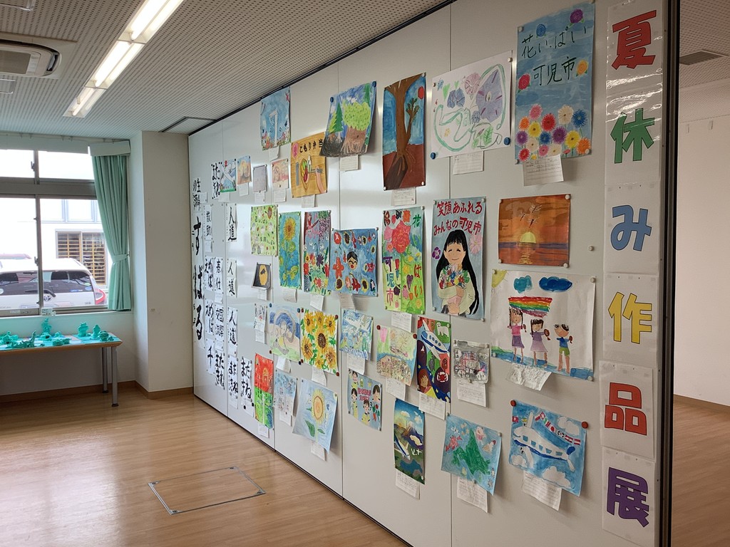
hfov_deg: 58.4
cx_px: 365
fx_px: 654
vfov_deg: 45.4
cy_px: 274
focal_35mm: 31
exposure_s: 1/120
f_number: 2.4
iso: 50
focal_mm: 3.3
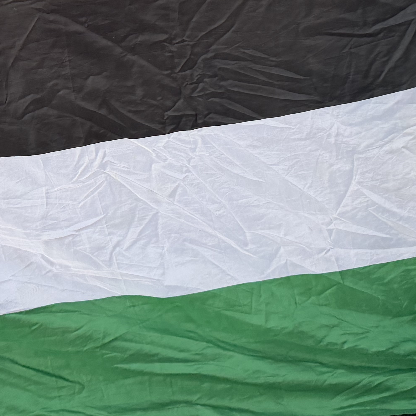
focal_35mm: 61
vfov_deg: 26.7
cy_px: 6
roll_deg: +1.0
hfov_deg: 27.6
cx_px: 79
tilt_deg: -13.1
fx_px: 829
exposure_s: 1/191
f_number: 1.78
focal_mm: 6.76
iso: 200
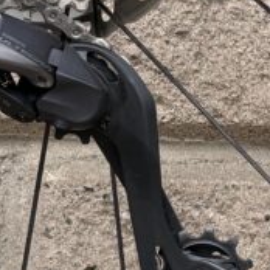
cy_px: 85
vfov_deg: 4.3
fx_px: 3592
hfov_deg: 4.3
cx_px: 67
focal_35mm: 407
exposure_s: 1/253
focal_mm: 16.89
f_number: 2.8
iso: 50
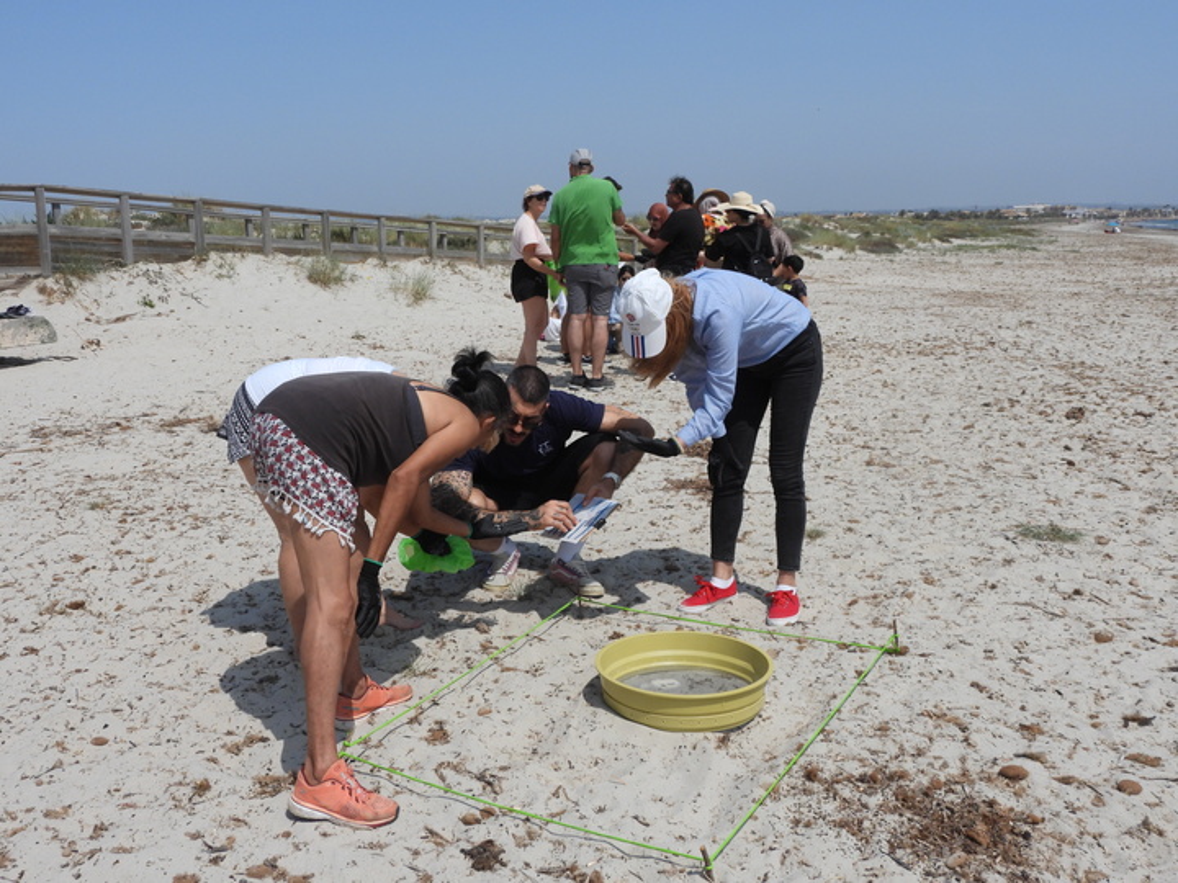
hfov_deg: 55.4
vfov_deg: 42.9
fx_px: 1123
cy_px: 442
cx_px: 589
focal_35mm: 33
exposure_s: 1/1600
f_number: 4.5
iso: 100
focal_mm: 5.9
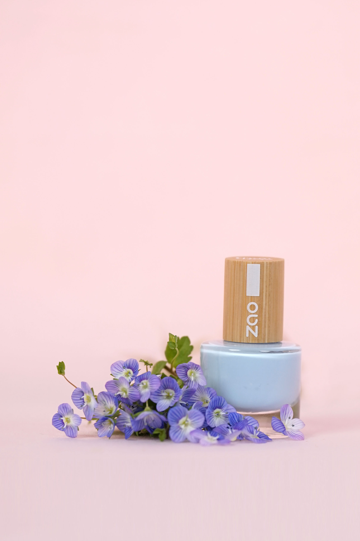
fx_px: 3899
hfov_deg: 5.3
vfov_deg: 7.9
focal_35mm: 260
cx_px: 251
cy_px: 259
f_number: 3.2
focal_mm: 148
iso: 250
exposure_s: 1/200
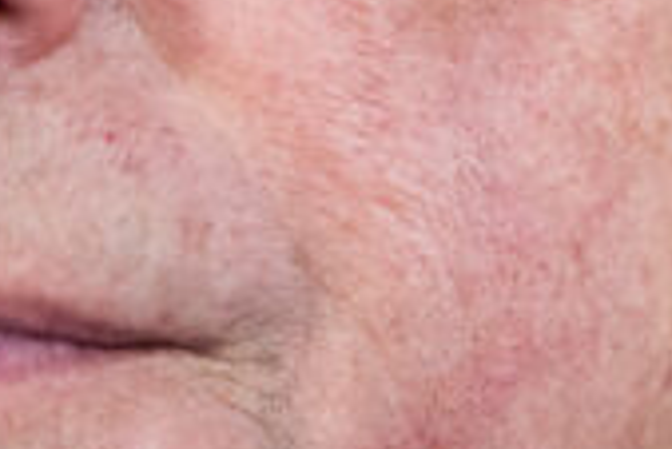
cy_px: 22
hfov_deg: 0.9
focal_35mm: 2418
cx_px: 8
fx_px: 45174
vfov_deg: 0.6
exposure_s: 1/800
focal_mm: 400
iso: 1800
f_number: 2.8
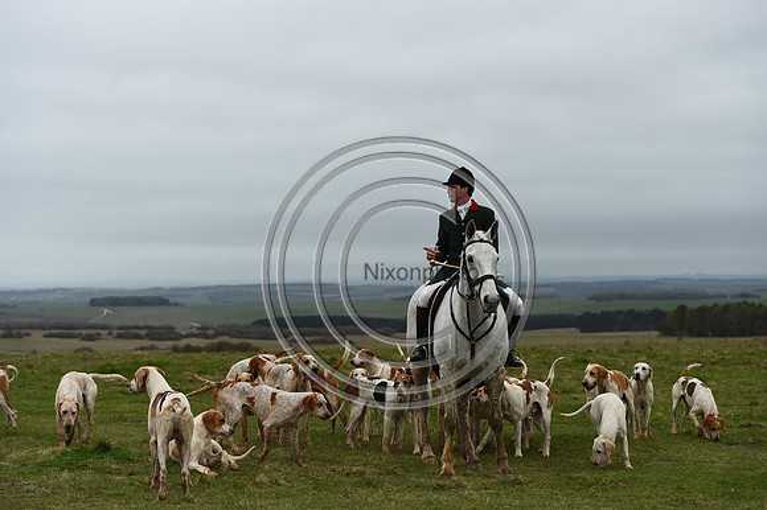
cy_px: 255
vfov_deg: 16.1
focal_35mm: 85
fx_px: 1810
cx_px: 384
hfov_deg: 23.9
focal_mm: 85
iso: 1100
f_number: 4.5
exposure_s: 1/1250
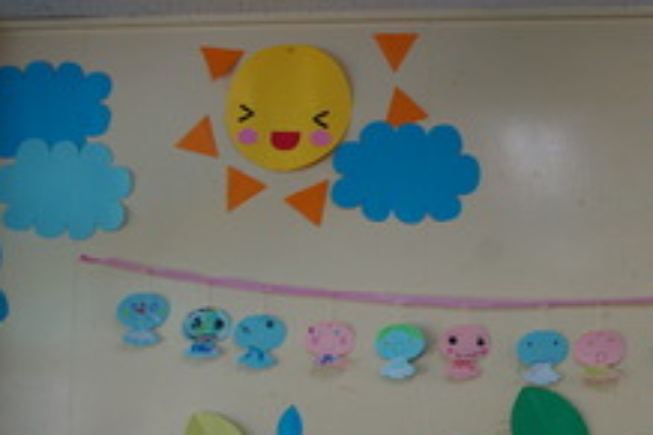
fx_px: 1124
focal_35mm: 62
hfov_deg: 31.3
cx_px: 551
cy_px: 276
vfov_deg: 21.8
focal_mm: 20
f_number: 4.5
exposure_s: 1/60
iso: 400
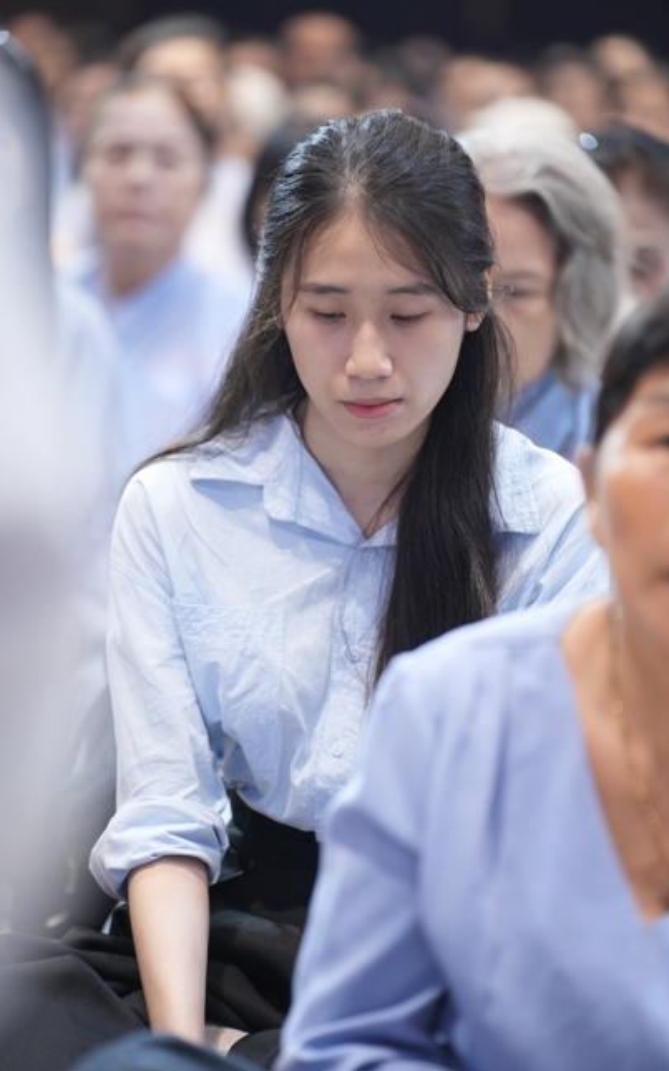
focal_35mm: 154
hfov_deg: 8.5
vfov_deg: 13.6
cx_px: 331
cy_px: 533
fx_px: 4493
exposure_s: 1/100
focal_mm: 150
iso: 2000
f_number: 2.8
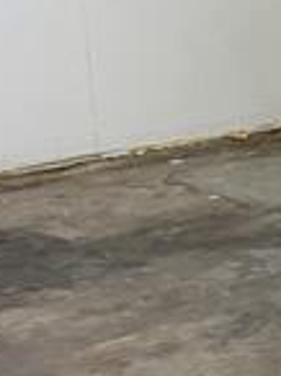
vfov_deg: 14.4
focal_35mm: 137
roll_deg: +0.9
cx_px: 663
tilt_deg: -10.5
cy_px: 155
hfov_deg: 9.6
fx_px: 1487
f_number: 1.6
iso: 125
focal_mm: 4.2
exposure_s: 1/60
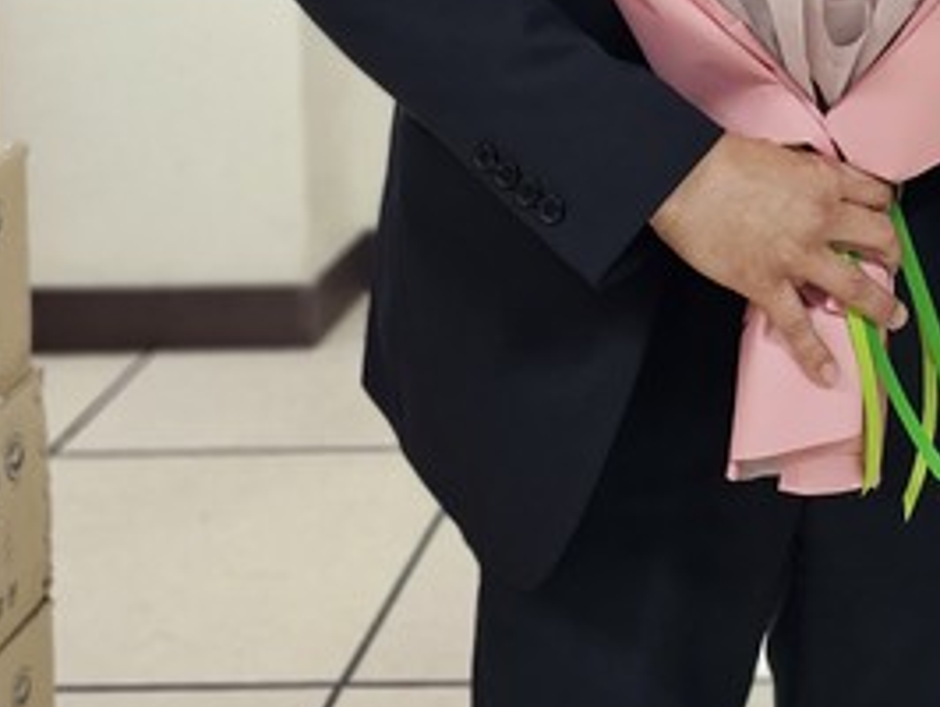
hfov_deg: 22.5
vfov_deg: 15.8
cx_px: 975
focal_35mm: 83
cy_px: -456
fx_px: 2256
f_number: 1.7
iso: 200
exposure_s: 1/120
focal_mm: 6.3
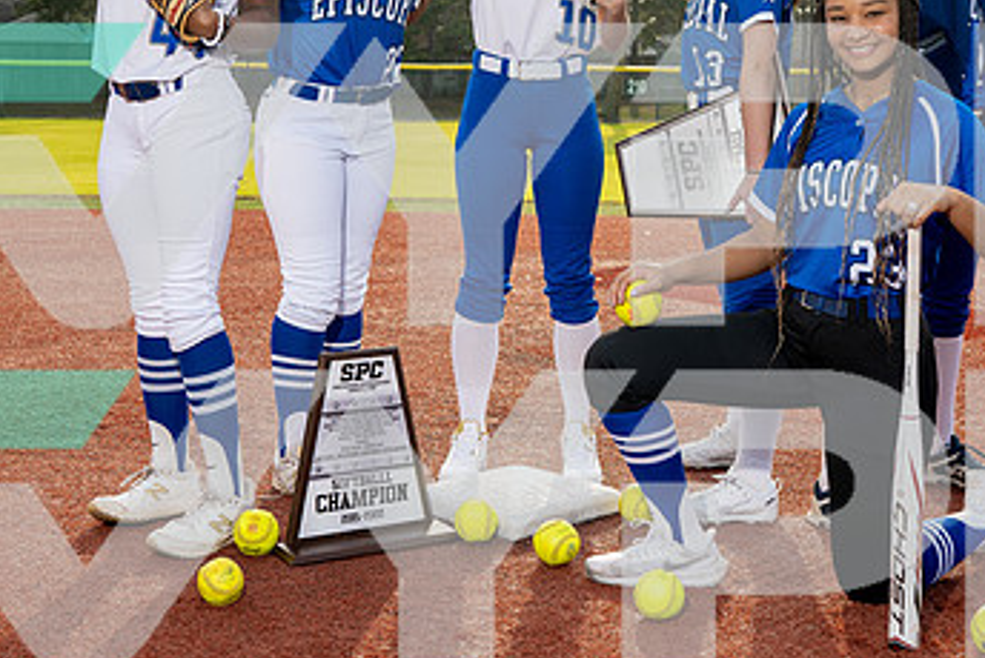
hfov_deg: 33.8
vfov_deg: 22.8
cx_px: 576
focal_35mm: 59
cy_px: 176
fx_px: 1616
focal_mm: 35
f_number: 5
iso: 100
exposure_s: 1/250
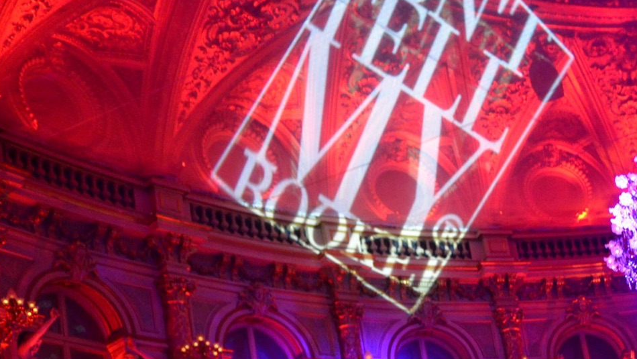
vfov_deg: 17.0
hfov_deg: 27.8
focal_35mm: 67
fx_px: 1137
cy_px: 453
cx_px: 746
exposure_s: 1/25
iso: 1600
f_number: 2.8
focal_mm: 17
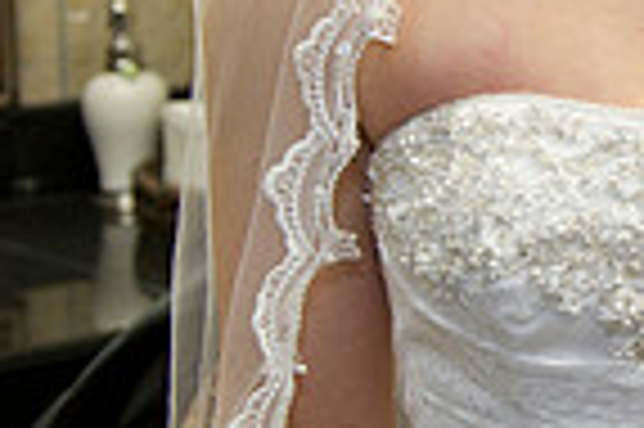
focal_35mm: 146
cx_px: 1121
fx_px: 2609
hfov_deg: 12.9
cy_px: -41
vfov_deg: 9.3
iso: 1250
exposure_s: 1/125
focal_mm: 36
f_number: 4
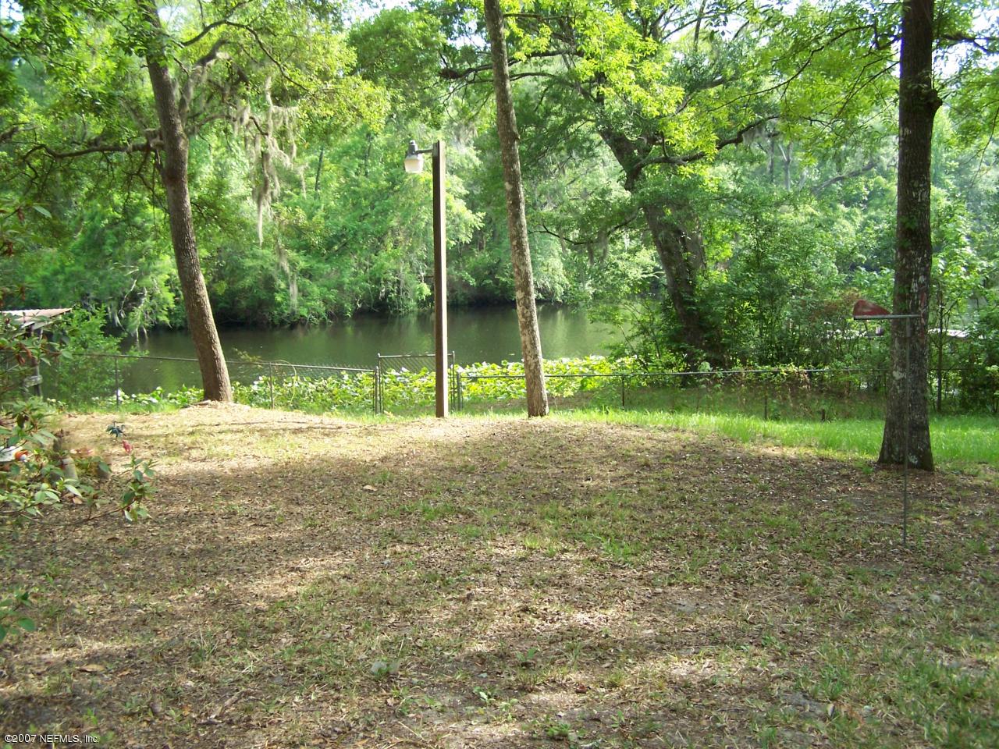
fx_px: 1097
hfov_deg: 49.0
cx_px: 500
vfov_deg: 37.7
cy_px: 374
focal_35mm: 38
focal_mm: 6.3
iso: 140
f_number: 2.8
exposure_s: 1/250
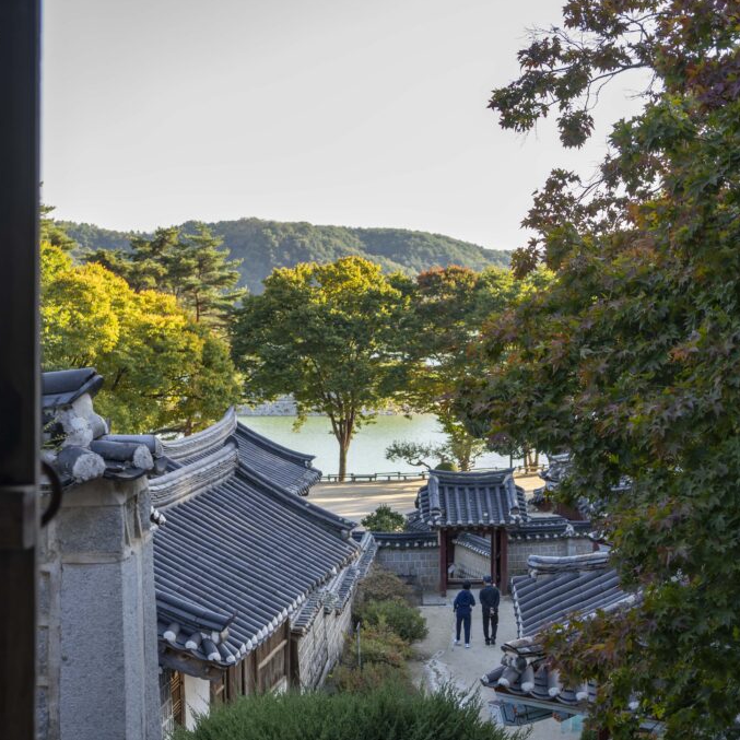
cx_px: 377
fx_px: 1524
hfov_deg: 27.3
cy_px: 369
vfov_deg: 27.3
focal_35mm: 63
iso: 125
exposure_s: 1/60
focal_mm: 49
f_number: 5.6
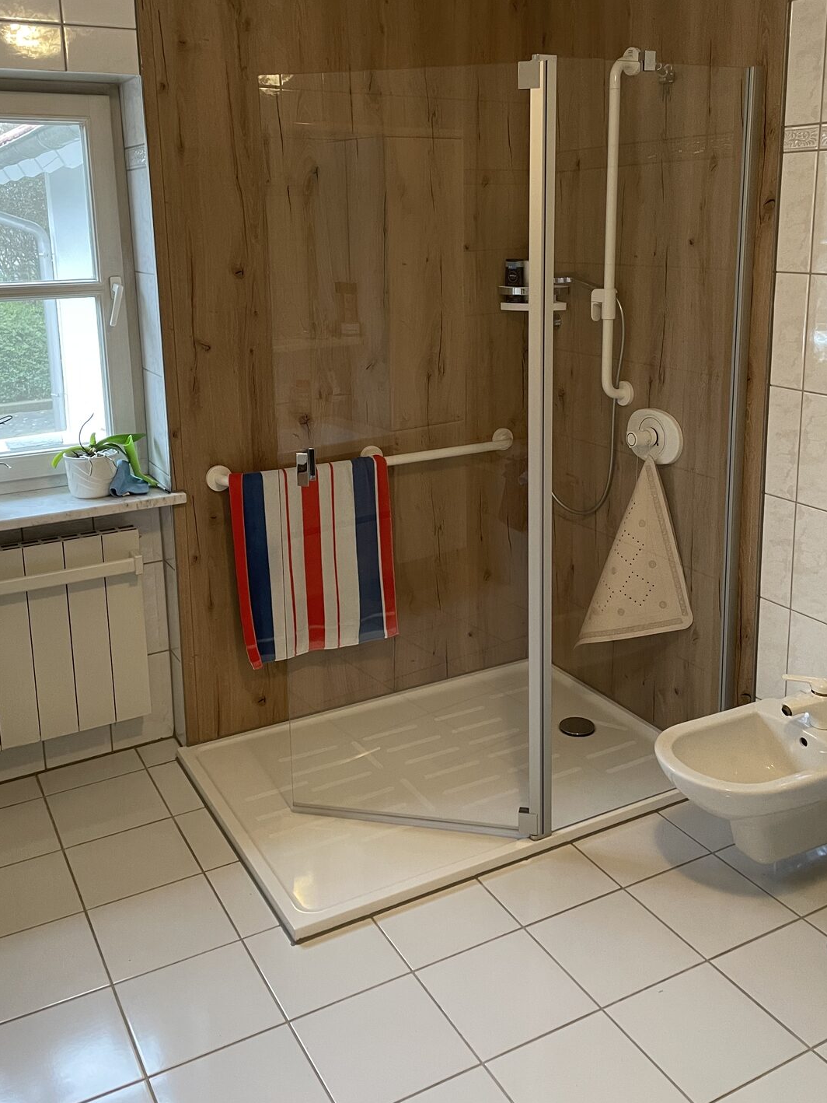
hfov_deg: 43.0
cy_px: 448
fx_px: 1051
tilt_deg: -12.6
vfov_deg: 55.0
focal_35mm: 33
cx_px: 423
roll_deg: +0.1
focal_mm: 4.2
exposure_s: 1/50
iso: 200
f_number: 1.6
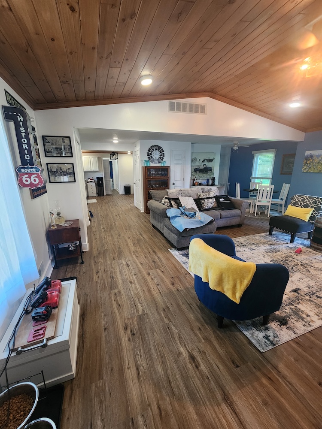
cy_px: 214
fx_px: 161
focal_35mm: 13
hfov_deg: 89.9
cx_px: 161
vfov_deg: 106.2
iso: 320
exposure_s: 1/30
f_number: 2.2
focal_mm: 2.2
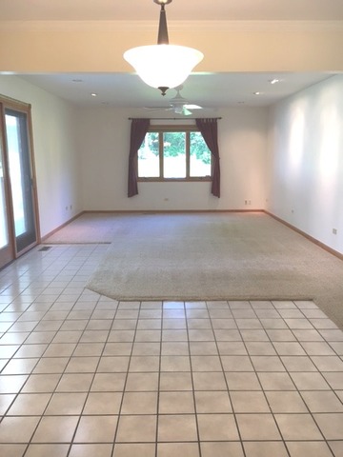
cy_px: 228
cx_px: 172
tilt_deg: -11.2
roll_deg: +2.4
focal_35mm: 29
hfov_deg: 48.2
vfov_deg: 61.7
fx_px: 383
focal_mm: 4.15
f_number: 2.2
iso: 40
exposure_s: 1/30
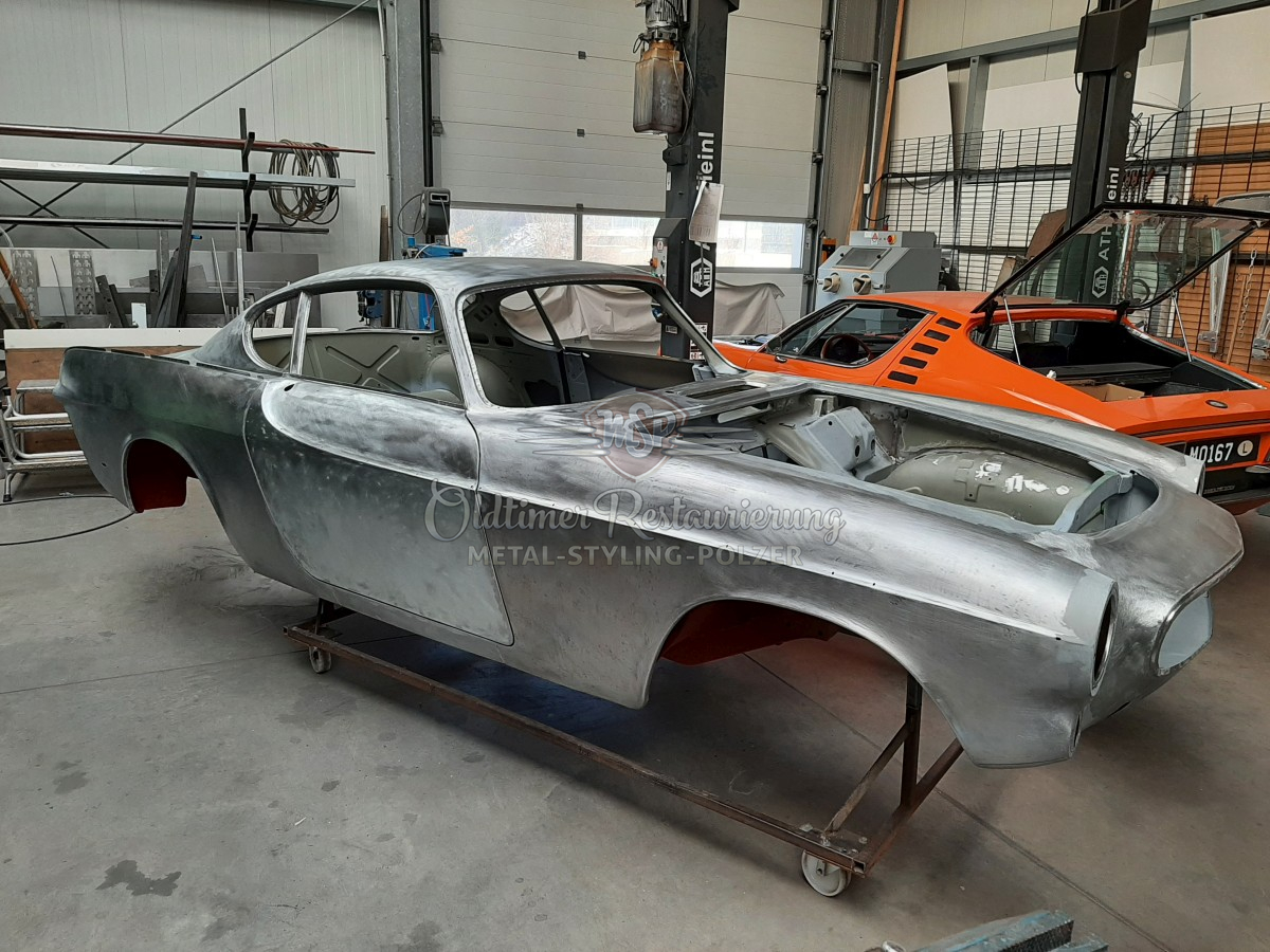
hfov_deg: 67.3
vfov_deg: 53.1
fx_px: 954
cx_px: 635
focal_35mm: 26
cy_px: 476
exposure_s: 1/100
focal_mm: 3.93
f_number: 1.7
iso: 64
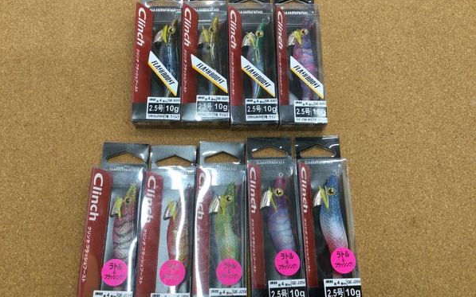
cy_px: 158
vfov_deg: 38.3
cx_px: 238
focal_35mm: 33
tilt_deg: -74.2
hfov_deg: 58.1
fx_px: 428
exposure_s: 1/30
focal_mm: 3.3
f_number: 2.4
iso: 32
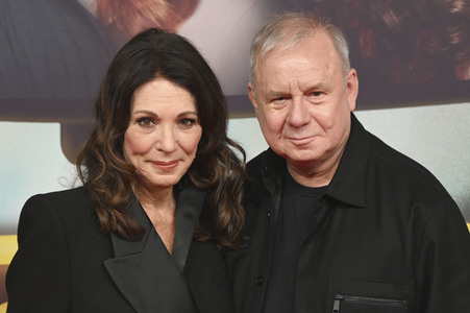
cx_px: 235
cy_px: 156
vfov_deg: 13.4
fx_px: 1331
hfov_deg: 20.0
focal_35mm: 102
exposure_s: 1/160
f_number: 6.3
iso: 800
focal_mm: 102
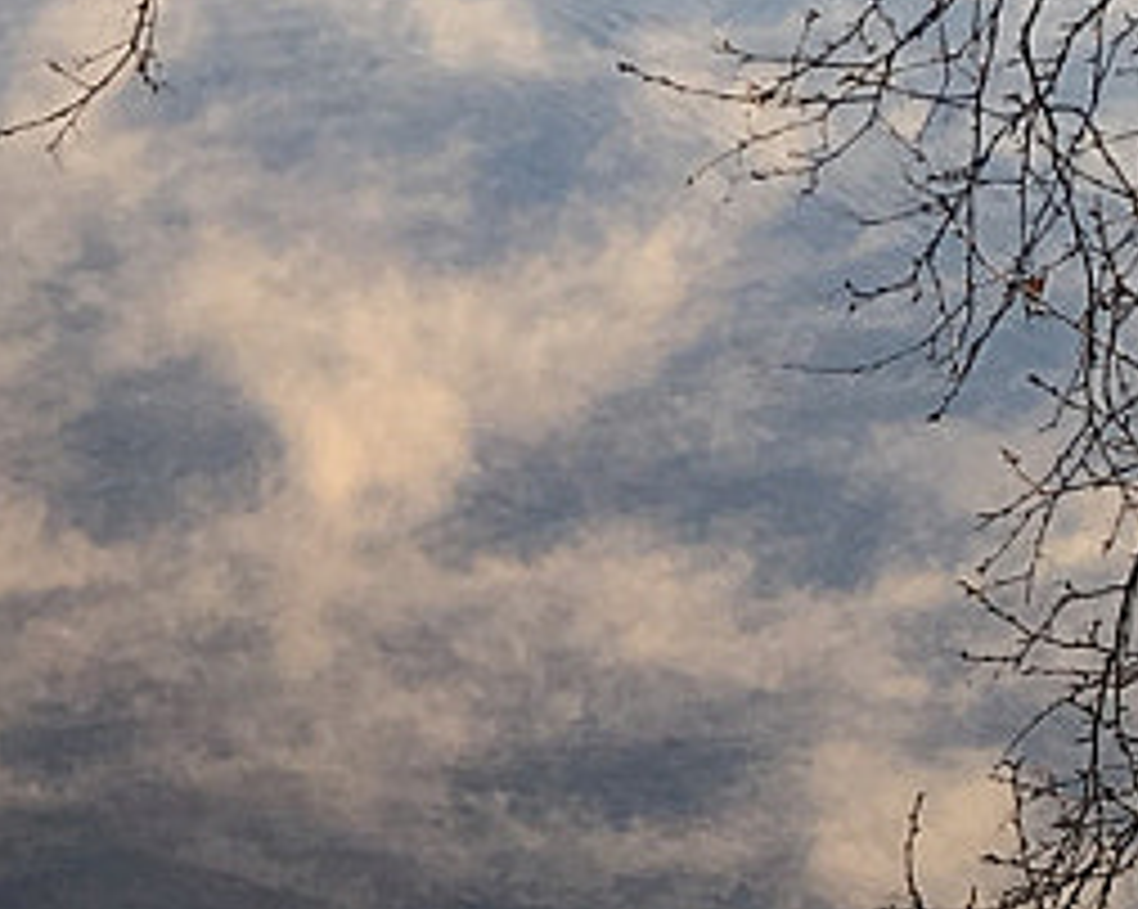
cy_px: 981
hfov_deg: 10.2
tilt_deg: -25.9
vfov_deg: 8.6
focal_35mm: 179
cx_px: -837
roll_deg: -2.4
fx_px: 6024
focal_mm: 4.15
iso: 25
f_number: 2.2
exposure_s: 1/339
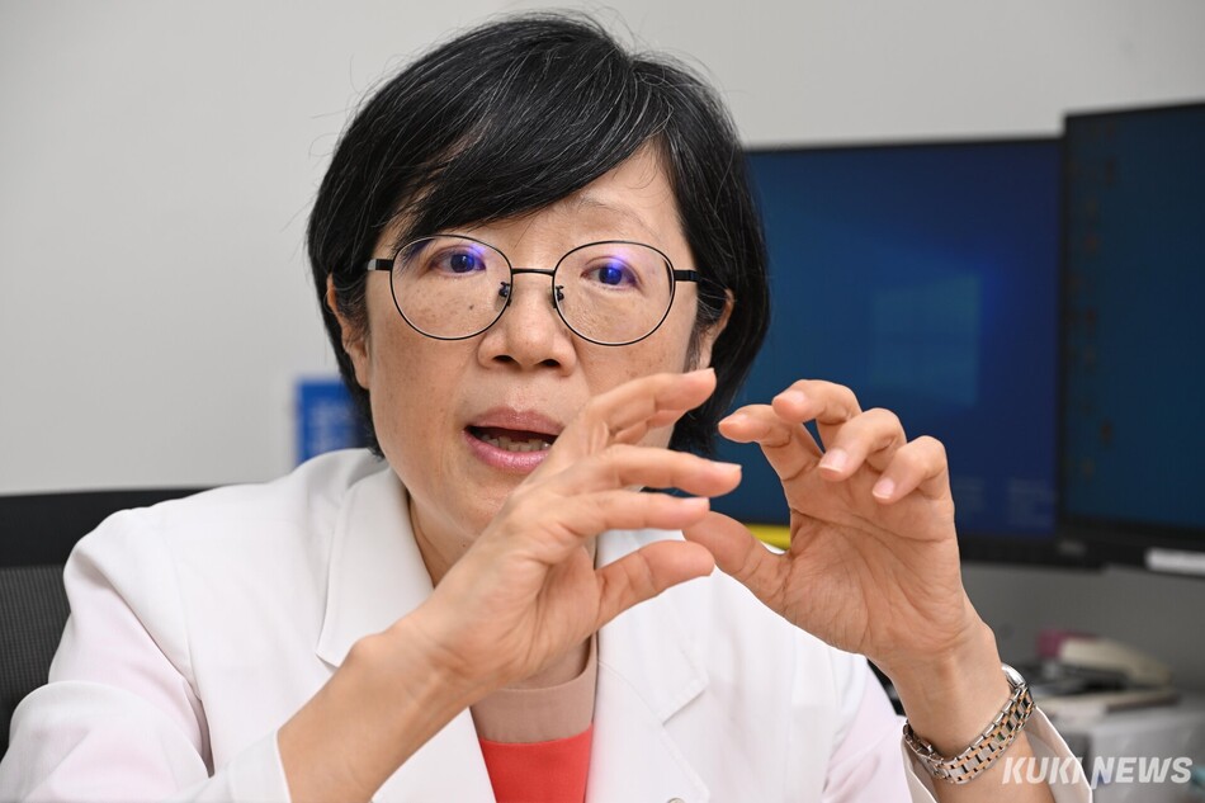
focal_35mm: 83
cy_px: 402
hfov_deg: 24.5
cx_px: 602
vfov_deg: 16.4
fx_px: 2778
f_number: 5.6
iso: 400
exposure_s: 1/200
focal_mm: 83
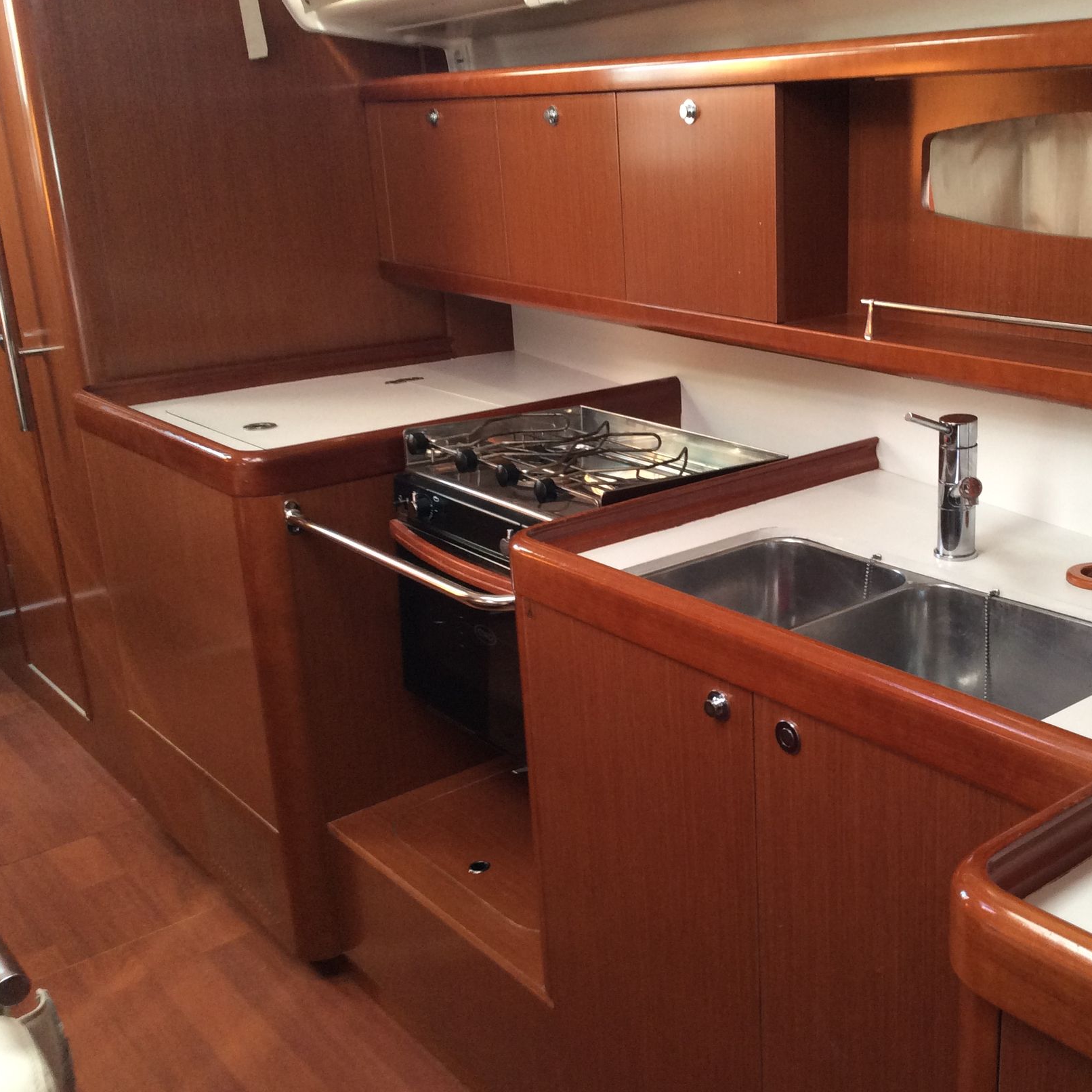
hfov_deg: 43.4
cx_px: 710
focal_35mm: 38
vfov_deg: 43.9
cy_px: 546
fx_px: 1356
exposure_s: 1/25
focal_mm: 3.3
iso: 64
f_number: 2.4
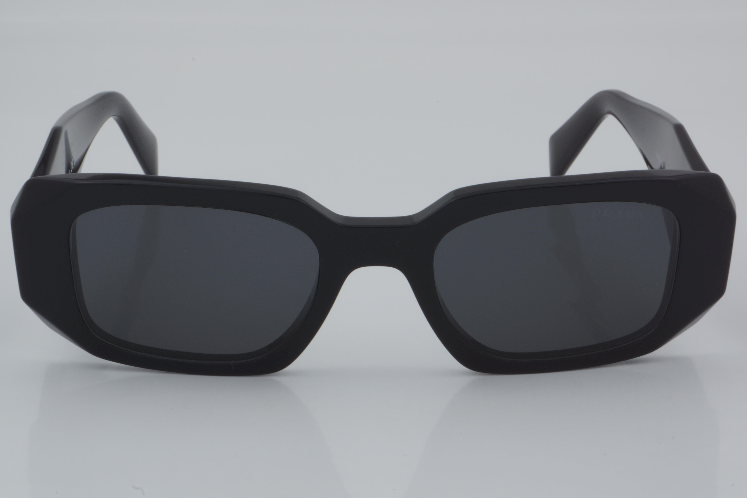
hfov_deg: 24.6
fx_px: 1712
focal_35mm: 82
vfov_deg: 16.6
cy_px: 249
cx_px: 374
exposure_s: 1/4
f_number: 32
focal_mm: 55
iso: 100
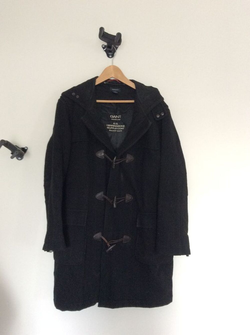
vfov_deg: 56.9
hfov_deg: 44.1
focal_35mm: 32
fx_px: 309
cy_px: 168
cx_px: 125
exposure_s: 1/25
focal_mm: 3.3
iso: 160
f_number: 2.4
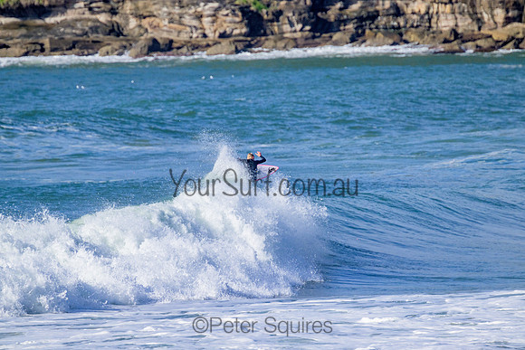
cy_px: 175
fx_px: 11669
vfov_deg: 1.7
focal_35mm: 800
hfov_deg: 2.6
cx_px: 262
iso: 1100
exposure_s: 1/2000
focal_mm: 800
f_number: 11
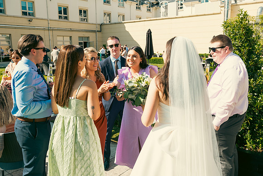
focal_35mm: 32
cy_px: 88
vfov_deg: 41.1
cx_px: 132
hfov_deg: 58.7
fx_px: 234
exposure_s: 1/640
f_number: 5.6
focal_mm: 32
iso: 200
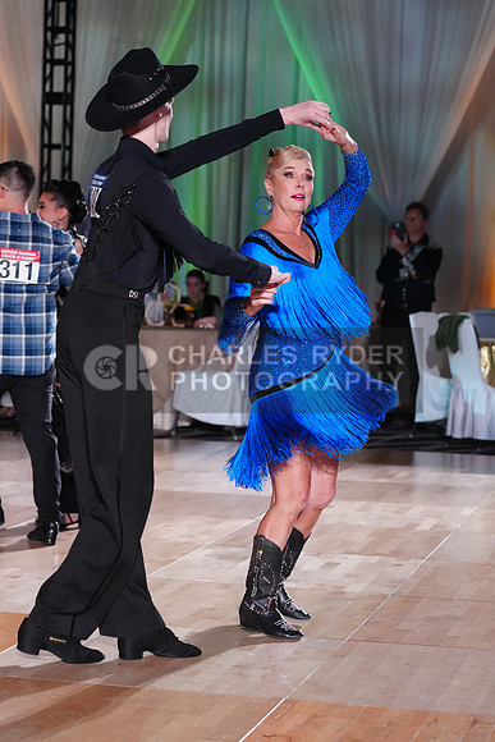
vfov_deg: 22.9
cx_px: 248
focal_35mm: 89
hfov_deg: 15.4
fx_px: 1834
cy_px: 371
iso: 4000
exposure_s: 1/400
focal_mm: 89
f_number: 4
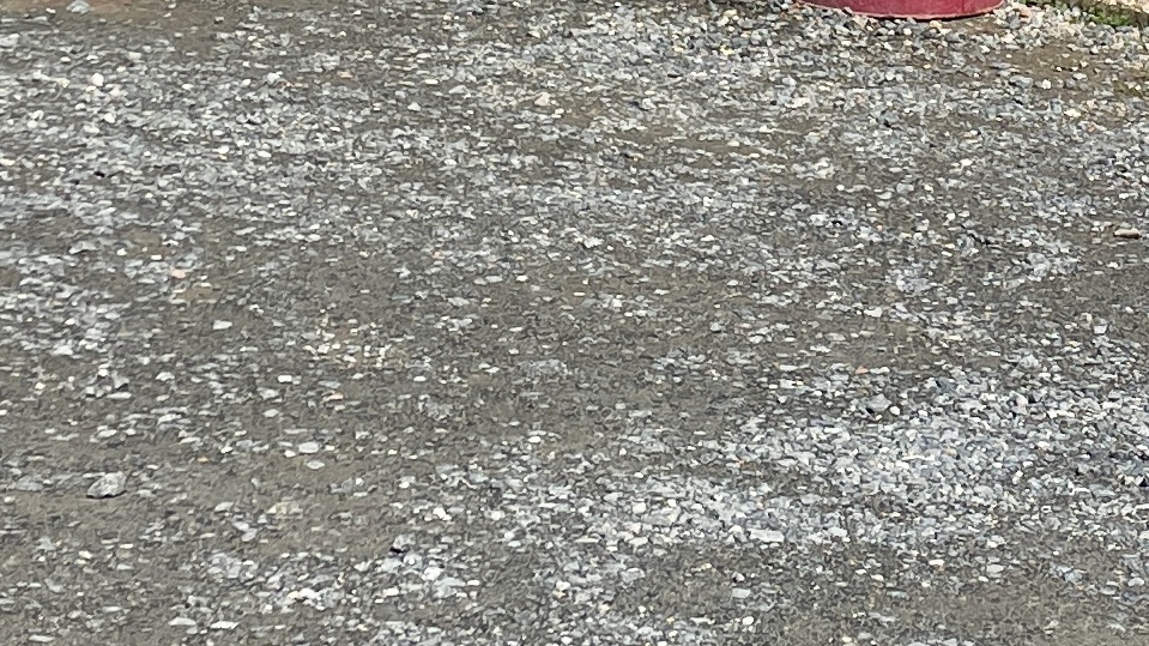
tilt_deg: -1.1
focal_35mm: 84
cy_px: -589
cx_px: 1265
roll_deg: -1.9
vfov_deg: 12.8
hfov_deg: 23.7
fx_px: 2559
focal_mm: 4.2
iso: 32
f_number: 1.6
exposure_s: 1/4000
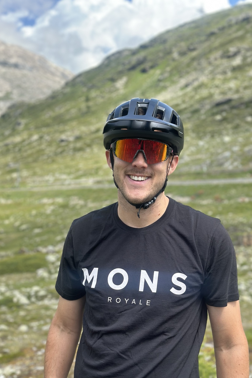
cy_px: 189
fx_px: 525
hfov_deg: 27.0
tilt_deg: -2.9
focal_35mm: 50
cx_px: 116
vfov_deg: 39.6
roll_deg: -1.9
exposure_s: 1/1751
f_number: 1.78
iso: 80
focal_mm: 6.86
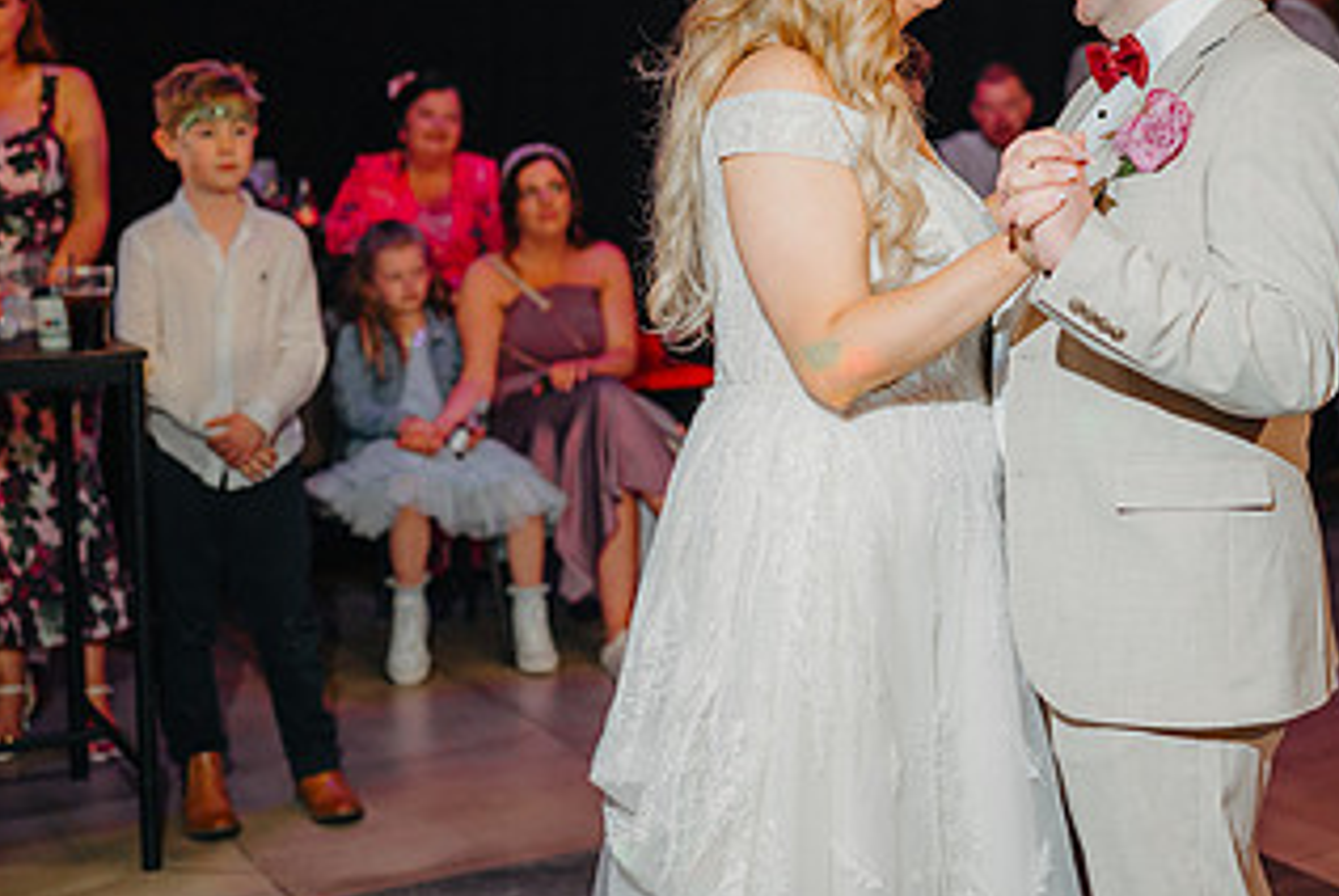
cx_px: 933
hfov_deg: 31.1
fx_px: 2383
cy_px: 251
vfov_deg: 21.2
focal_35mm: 64
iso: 200
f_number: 2
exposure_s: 1/200
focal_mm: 35
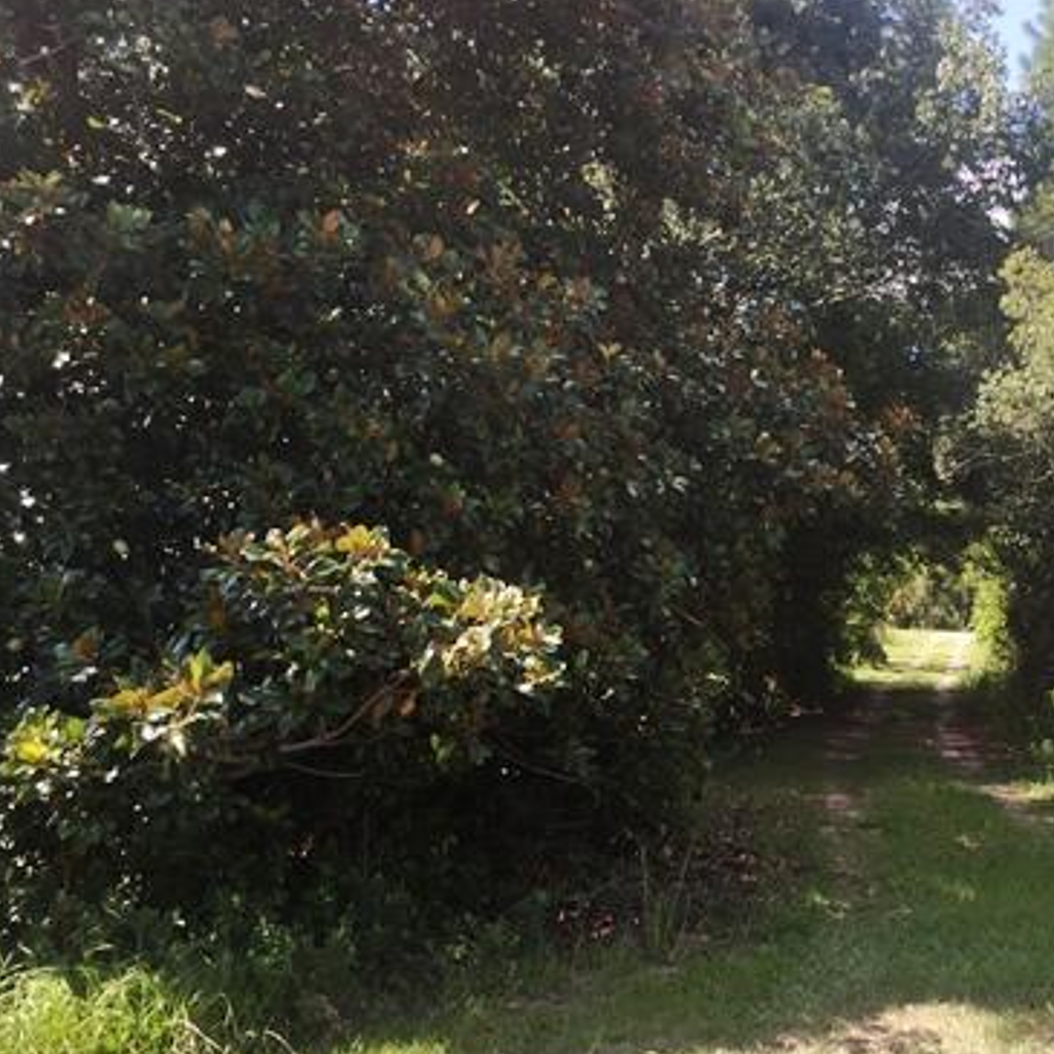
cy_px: 624
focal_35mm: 45
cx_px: 846
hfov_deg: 36.3
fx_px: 1550
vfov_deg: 37.4
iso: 32
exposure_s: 1/412
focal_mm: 4.15
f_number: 2.2
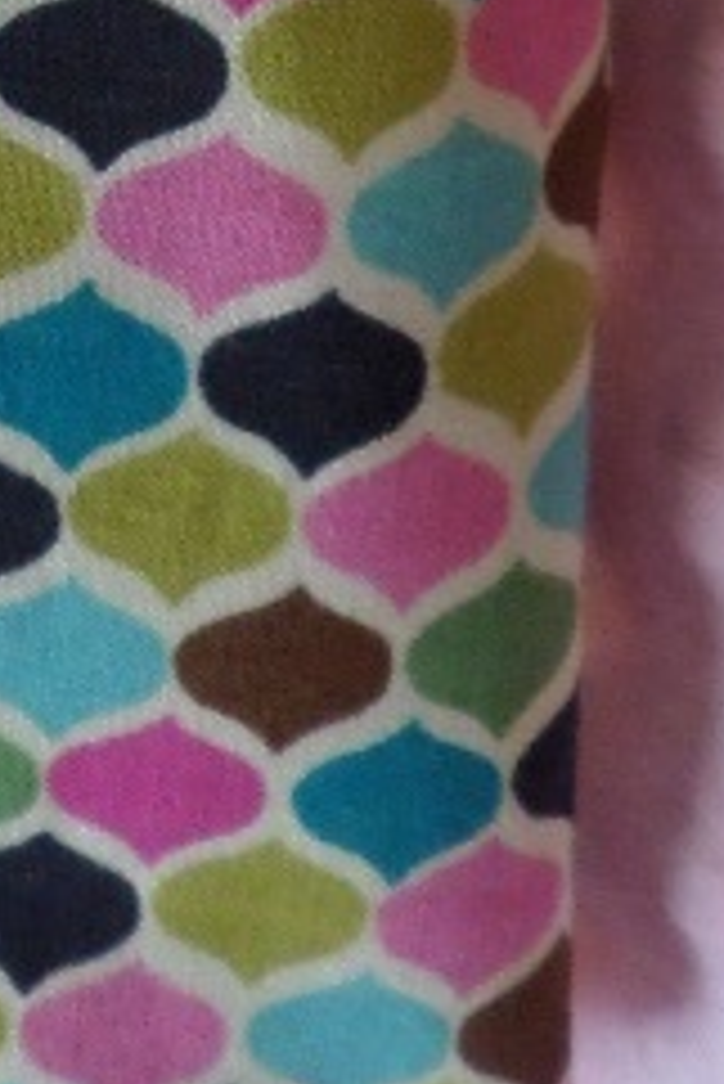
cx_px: -252
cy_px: -738
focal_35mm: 106
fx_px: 3193
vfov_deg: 16.7
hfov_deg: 12.5
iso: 200
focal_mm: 4.3
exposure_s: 1/20
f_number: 3.1
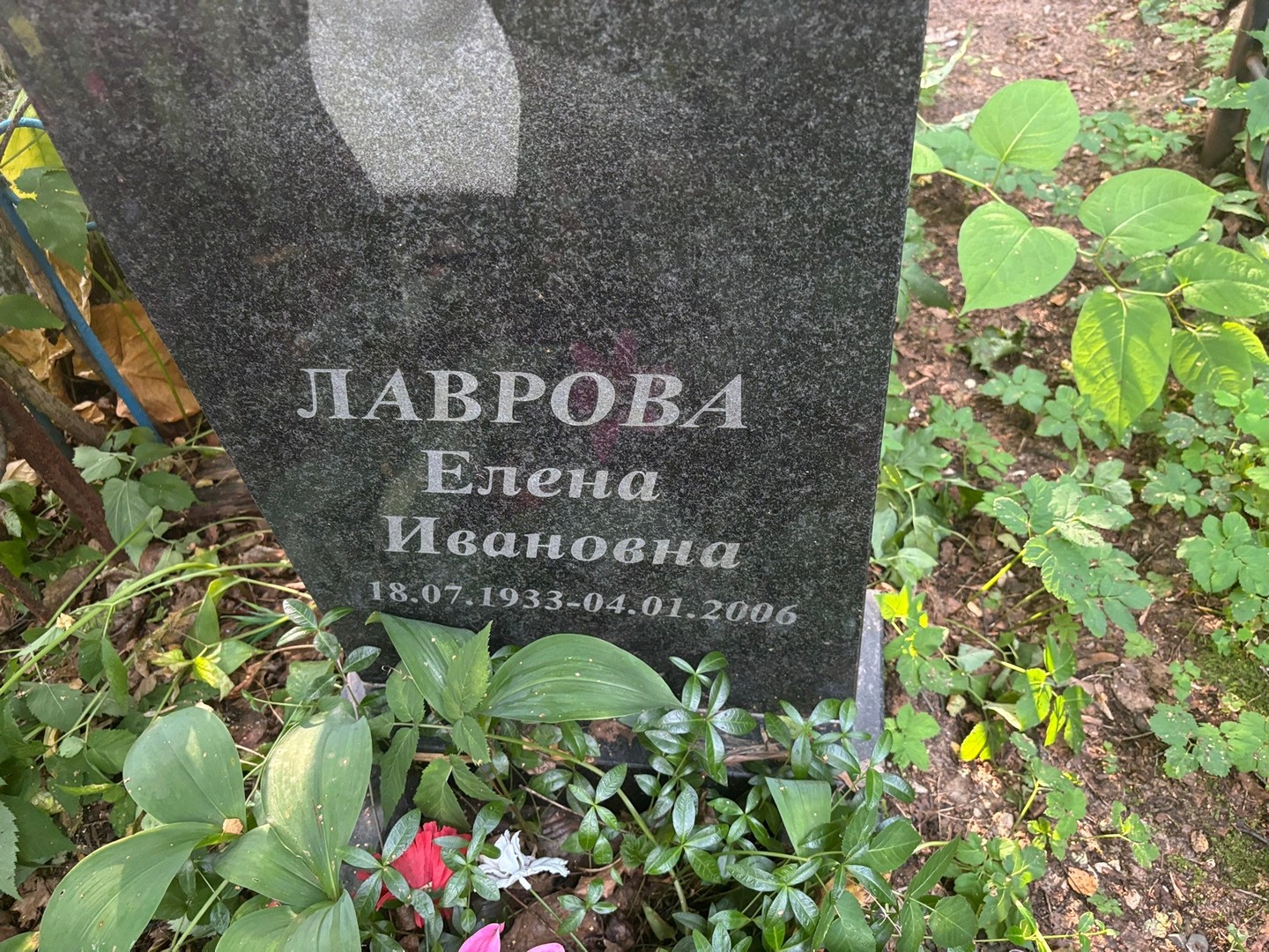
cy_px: 476
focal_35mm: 26
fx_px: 953
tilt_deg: -47.5
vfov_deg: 53.1
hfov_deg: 67.3
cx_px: 634
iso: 250
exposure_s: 1/60
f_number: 1.6
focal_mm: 5.96
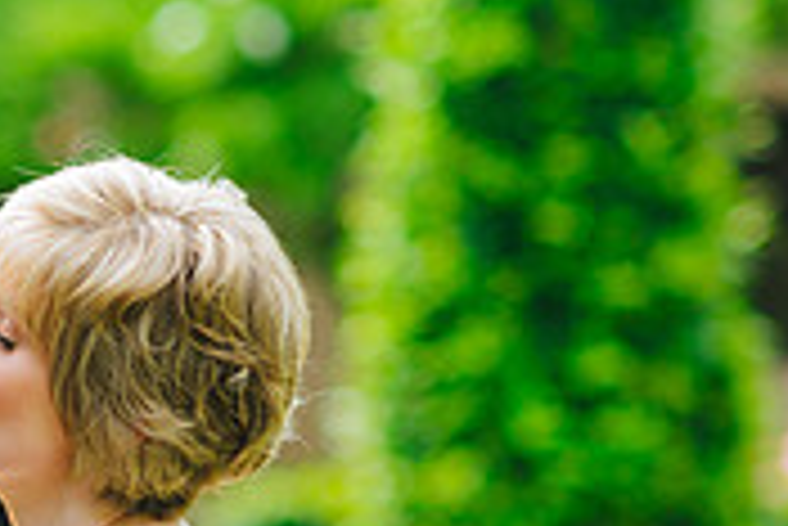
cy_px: 670
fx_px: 6528
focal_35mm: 298
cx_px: -159
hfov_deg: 6.9
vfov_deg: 4.6
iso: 100
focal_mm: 85
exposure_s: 1/500
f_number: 2
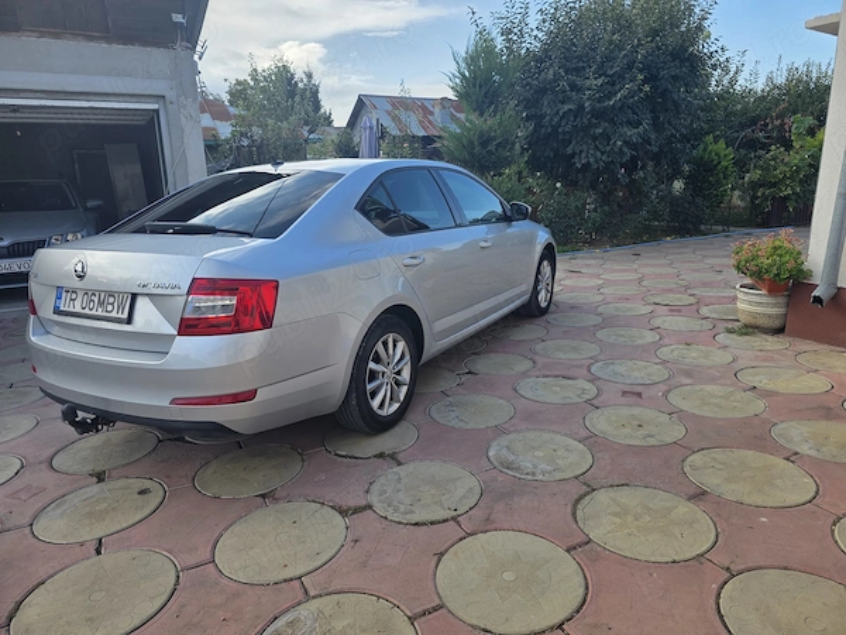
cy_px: 318
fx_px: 562
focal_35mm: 23
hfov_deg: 73.9
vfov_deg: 58.9
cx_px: 423
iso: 80
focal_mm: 6.3
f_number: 1.7
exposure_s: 1/1994
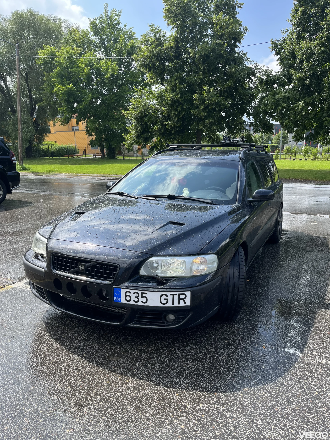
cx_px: 165
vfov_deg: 67.3
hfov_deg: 53.1
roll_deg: +0.2
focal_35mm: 26
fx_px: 330
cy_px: 220
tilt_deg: -15.3
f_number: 1.6
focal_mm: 5.1
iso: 50
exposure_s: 1/1238
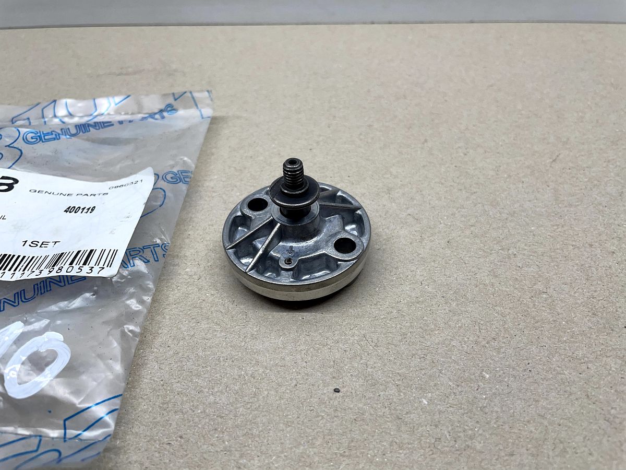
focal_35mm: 26
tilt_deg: -44.7
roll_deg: +2.2
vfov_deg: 53.1
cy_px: 235
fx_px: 470
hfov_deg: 67.3
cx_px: 313
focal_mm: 4.2
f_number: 1.6
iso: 32
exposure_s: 1/104
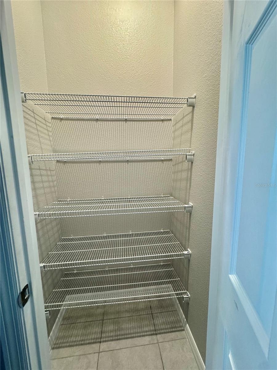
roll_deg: +1.4
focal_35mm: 14
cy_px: 185
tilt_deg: -8.1
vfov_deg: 102.1
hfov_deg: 85.7
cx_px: 138
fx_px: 149
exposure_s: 1/60
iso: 250
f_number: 2.2
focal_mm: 2.22
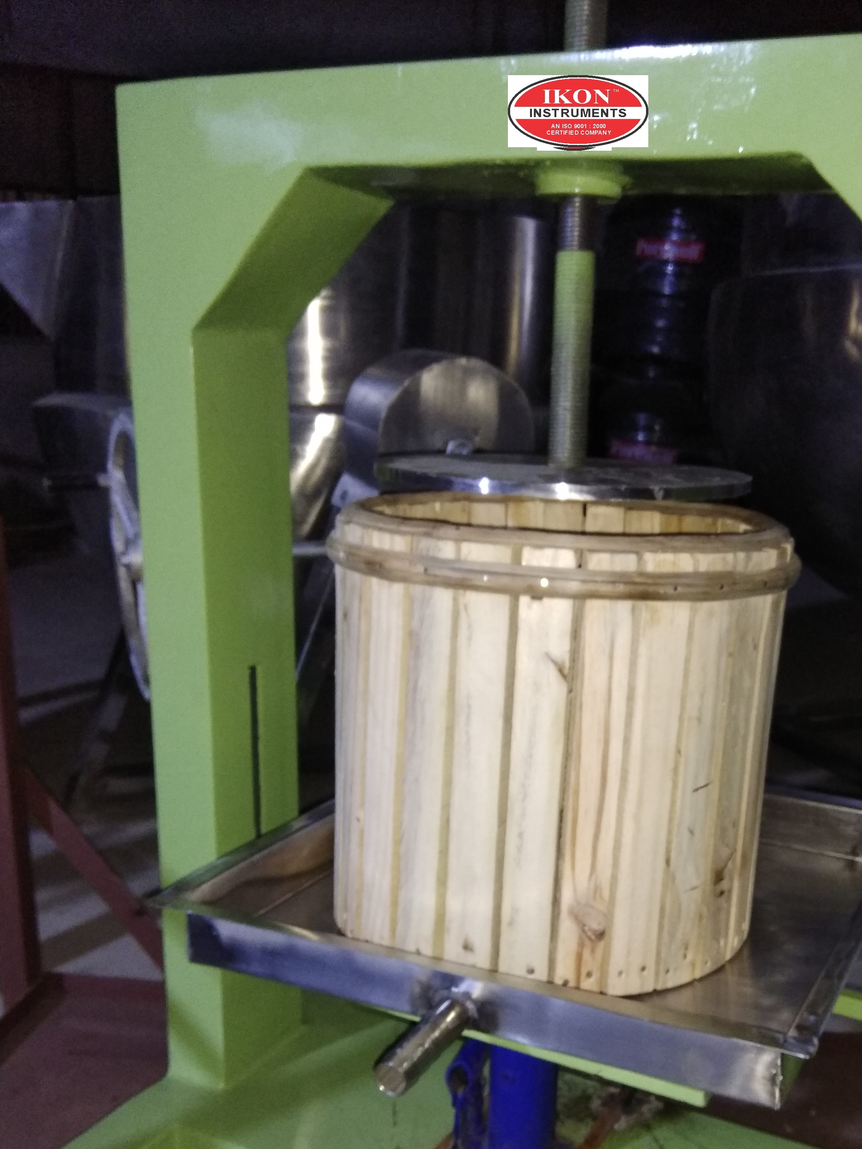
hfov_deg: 47.6
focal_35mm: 29
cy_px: 750
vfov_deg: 60.4
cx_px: 563
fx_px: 963
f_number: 2
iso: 640
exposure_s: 1/20
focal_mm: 3.57
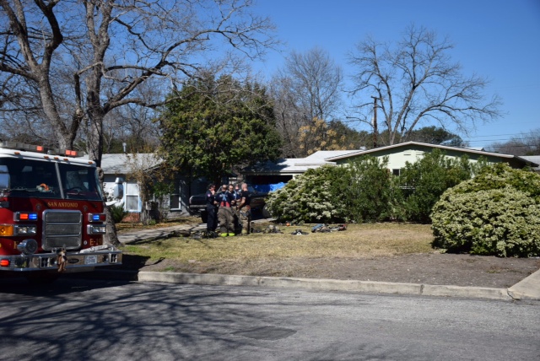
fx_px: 608
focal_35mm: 40
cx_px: 270
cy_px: 180
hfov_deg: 47.9
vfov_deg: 33.1
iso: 100
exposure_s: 1/1250
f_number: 4
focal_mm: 27
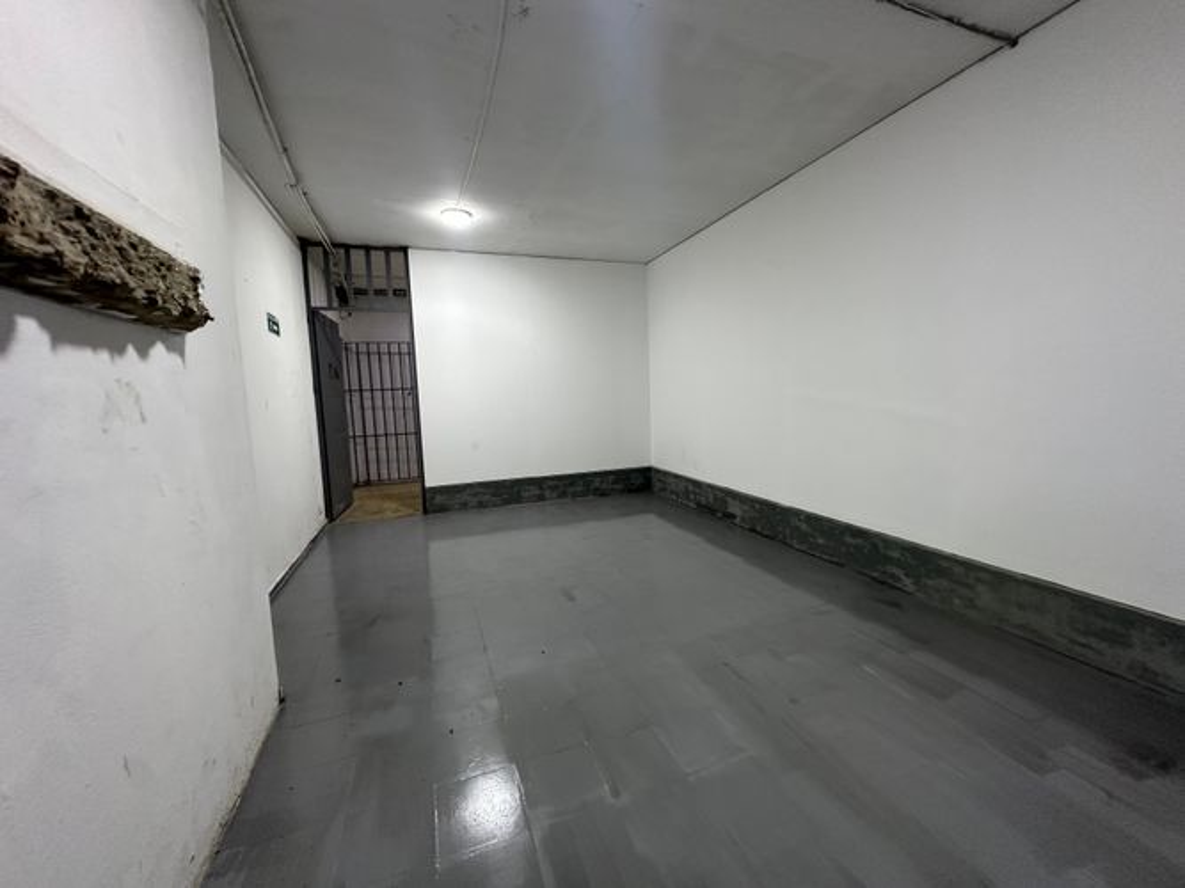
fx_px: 479
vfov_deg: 85.7
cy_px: 444
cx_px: 592
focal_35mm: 14
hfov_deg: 102.1
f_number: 2.2
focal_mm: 2.22
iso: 250
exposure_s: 1/120
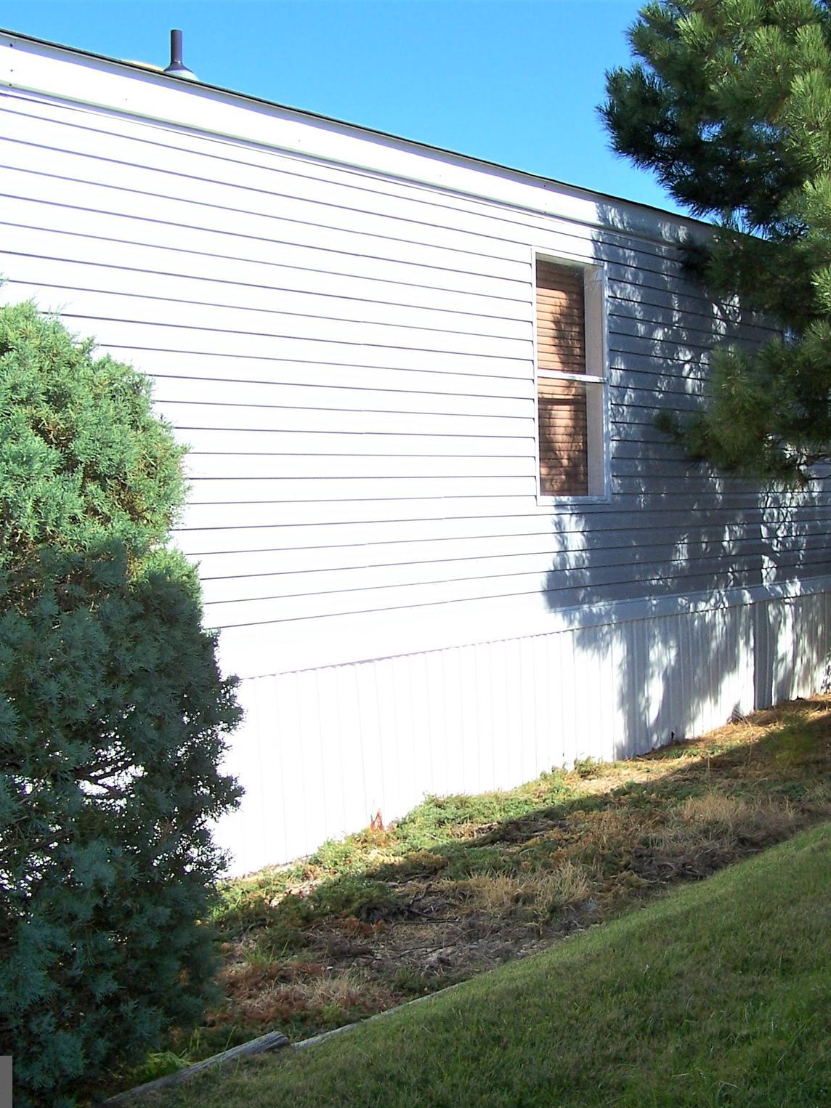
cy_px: 557
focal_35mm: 51
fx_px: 1632
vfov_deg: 37.5
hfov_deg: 28.3
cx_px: 574
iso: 80
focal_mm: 6.3
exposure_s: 1/750
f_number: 4
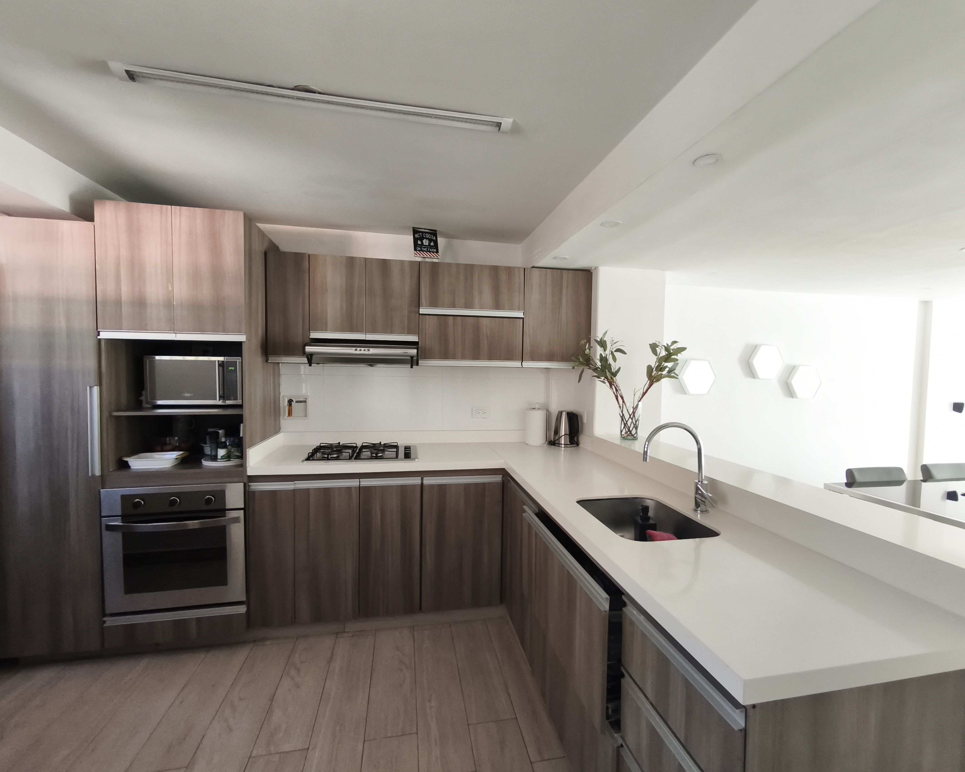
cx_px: 498
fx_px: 457
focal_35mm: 16
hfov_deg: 93.1
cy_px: 386
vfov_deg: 80.4
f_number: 2.2
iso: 320
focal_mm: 1.91
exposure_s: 1/30
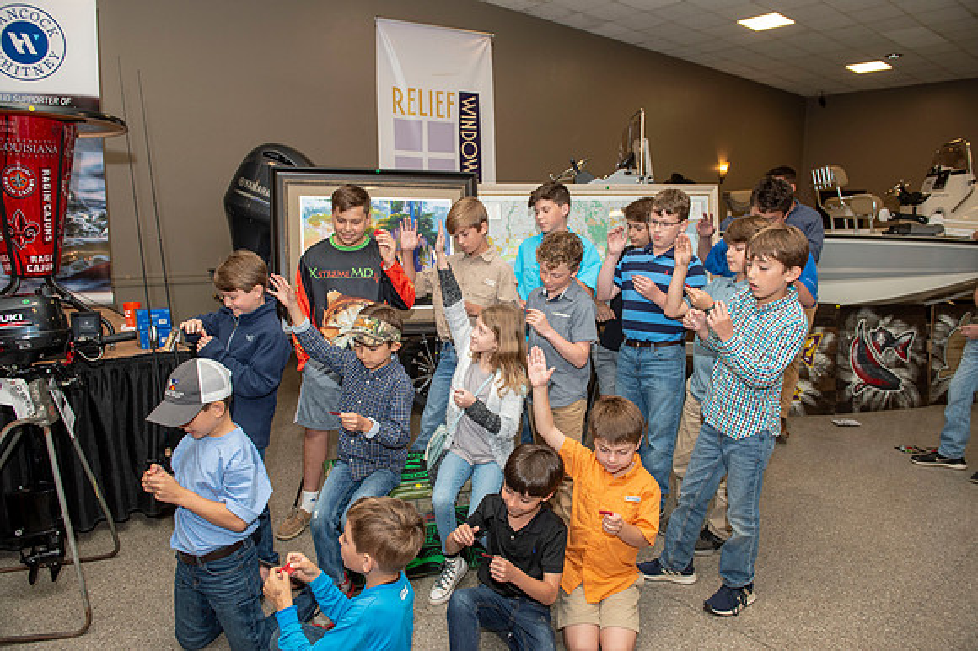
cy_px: 326
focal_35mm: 24
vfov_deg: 53.1
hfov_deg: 73.8
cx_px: 489
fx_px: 652
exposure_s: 1/160
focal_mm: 24
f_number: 5
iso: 800
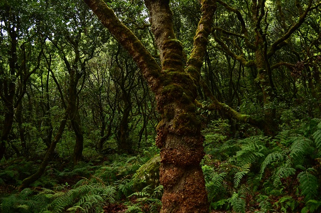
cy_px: 106
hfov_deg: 57.3
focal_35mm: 33
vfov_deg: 39.8
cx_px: 160
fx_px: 294
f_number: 3.8
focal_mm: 22
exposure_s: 1/100
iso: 500
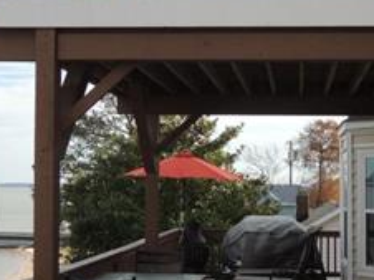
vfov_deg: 21.5
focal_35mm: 68
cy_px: 167
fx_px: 734
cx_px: 243
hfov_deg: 28.4
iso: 100
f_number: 2.8
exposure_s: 1/1000
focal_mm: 4.3
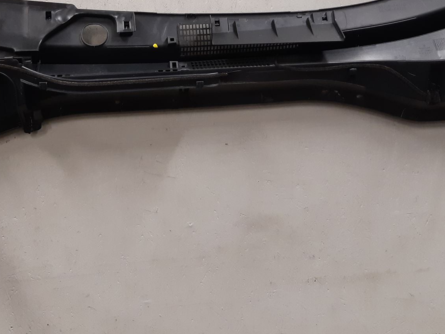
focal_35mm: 47
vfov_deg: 29.8
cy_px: 46
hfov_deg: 40.2
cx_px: 177
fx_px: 604
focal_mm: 3.93
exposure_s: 1/50
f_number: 1.7
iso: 200
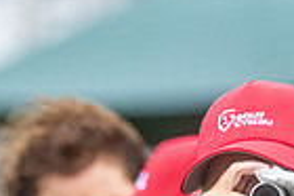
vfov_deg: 0.7
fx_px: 15246
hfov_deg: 1.1
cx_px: -4
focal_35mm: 1869
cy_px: 394
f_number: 4.5
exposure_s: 1/200
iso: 1000
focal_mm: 300
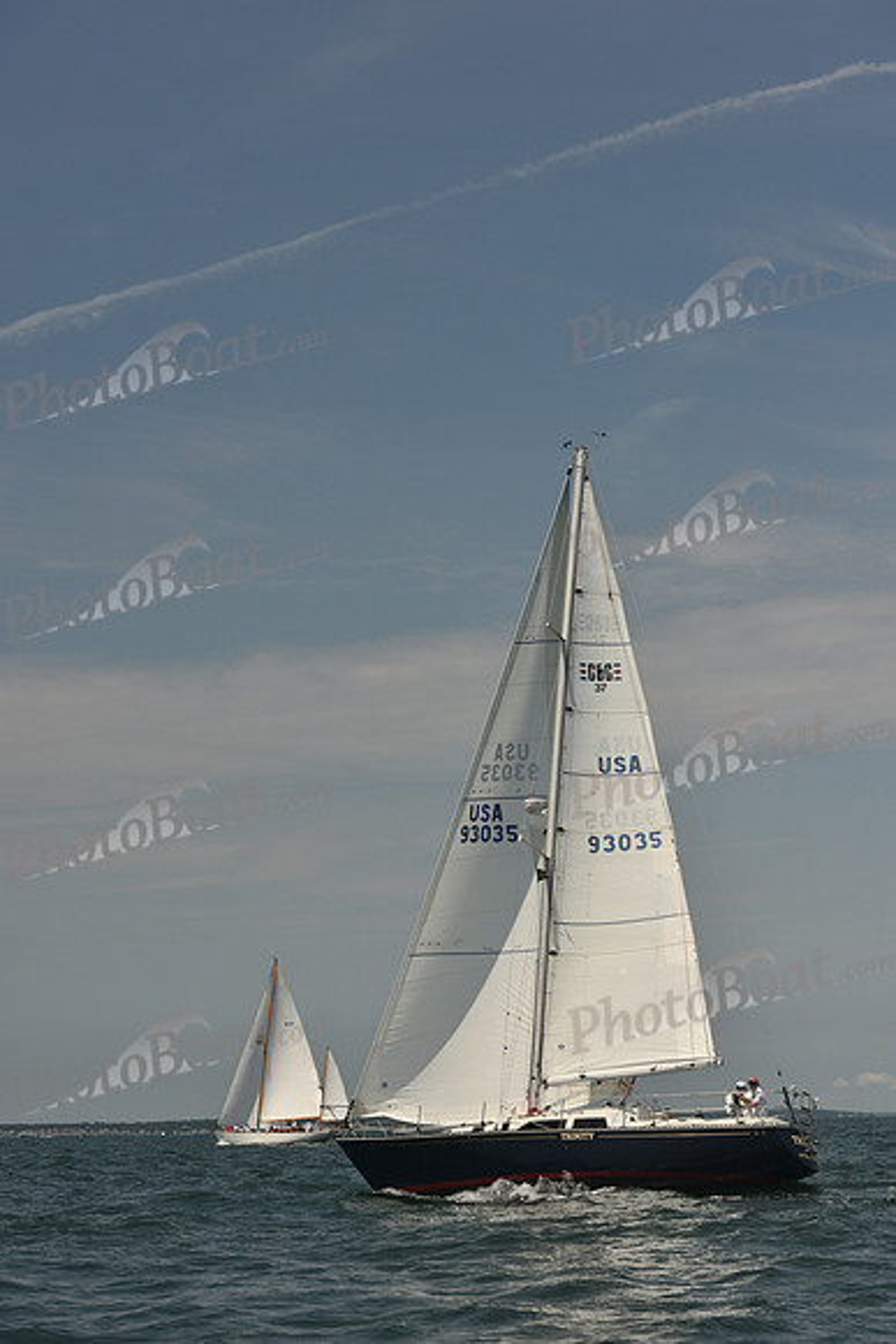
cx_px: 448
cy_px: 672
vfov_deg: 28.8
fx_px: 2612
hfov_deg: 19.5
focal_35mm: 70
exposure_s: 1/1000
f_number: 9
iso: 320
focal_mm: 70
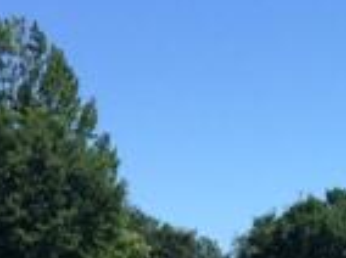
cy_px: 518
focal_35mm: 131
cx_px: 351
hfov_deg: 14.8
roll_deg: +0.2
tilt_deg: -9.9
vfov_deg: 10.4
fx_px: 1307
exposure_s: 1/1866
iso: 32
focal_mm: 4.15
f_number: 2.2
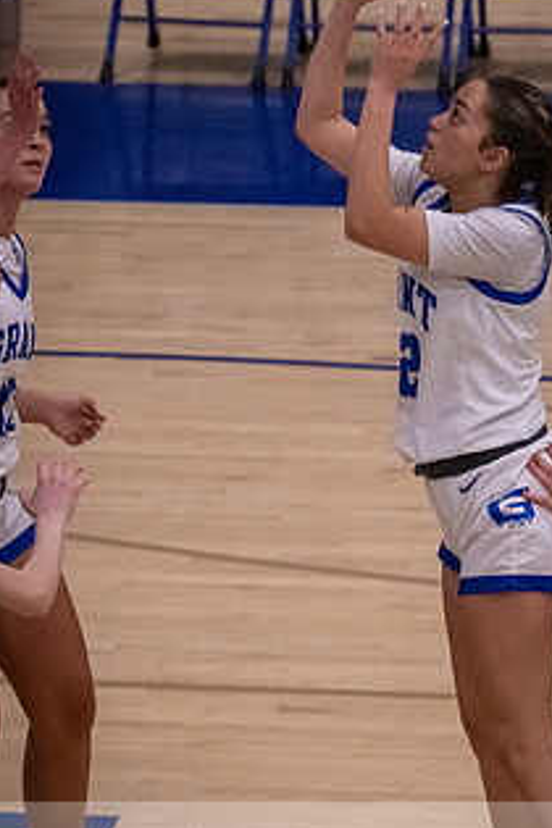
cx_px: 176
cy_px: 405
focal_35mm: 428
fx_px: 9843
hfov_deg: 3.2
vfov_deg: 4.8
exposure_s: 1/1000
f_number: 6.3
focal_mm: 200
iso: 12800
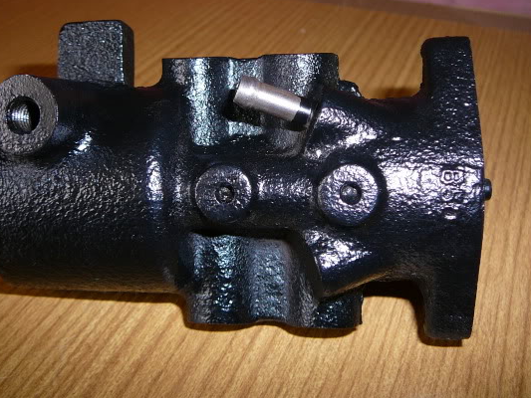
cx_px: 242
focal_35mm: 42
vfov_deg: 34.3
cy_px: 170
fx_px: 644
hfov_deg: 44.7
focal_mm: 5.2
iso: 80
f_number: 2.8
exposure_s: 1/30
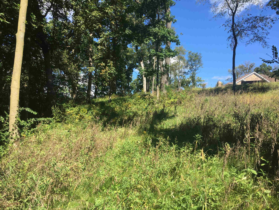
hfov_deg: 61.7
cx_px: 140
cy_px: 105
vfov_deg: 48.2
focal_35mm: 29
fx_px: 234
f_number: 2.2
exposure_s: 1/746
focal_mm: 4.15
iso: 25
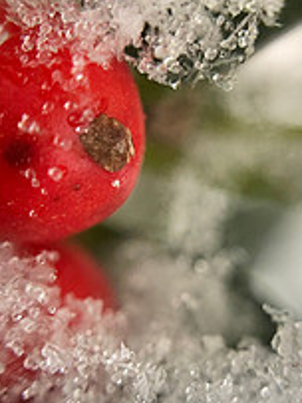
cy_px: 218
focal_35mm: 62
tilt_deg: -69.7
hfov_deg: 23.5
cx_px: 208
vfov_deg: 31.2
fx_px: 722
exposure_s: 1/30
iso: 32
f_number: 1.8
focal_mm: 4
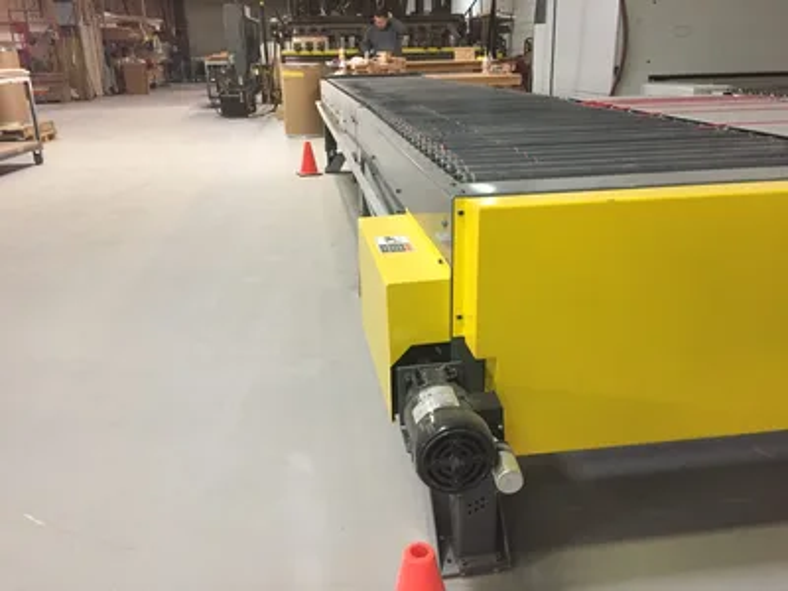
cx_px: 394
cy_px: 296
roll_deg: +1.7
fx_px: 660
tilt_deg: -20.1
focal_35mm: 29
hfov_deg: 61.7
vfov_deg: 48.2
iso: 200
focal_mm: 4.15
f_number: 2.2
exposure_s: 1/30
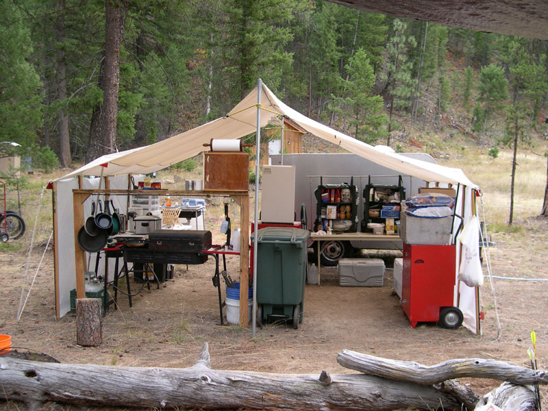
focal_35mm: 38
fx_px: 602
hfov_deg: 49.0
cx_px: 274
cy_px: 206
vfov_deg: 37.7
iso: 100
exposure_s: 1/125
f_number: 2.8
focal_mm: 8
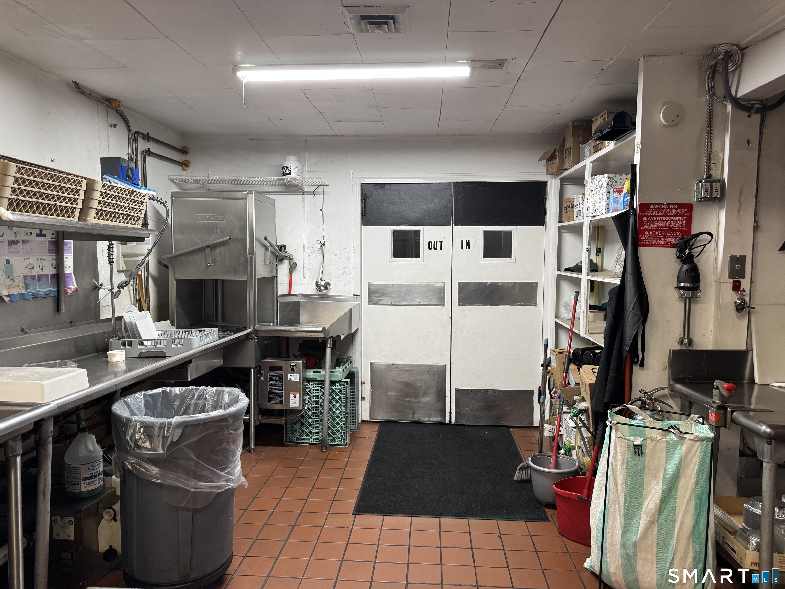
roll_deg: -0.4
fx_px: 544
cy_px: 294
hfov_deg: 71.6
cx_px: 392
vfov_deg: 56.8
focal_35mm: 24
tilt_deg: -5.1
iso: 200
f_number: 1.78
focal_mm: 6.76
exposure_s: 1/60
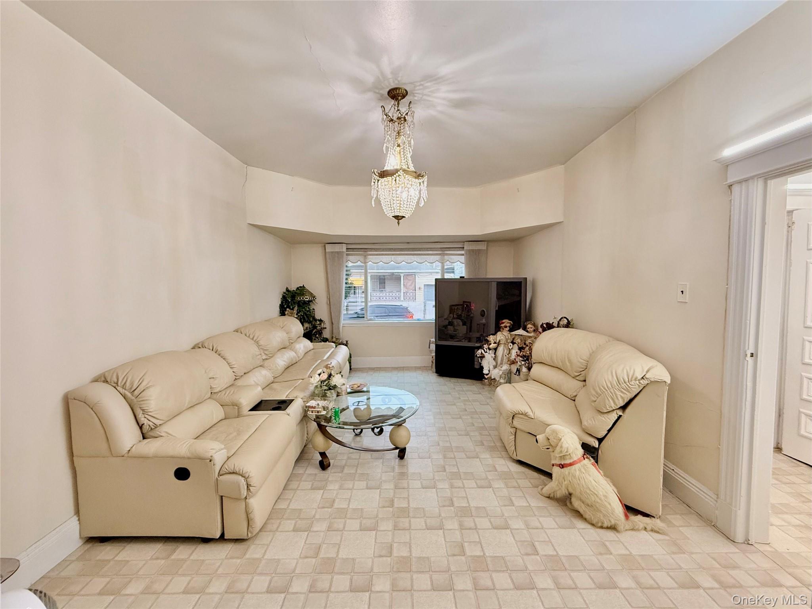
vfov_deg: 85.7
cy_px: 304
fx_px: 328
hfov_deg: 102.1
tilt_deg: -2.3
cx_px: 406
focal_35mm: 14
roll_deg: +3.2
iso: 320
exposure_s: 1/120
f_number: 2.2
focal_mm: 2.22
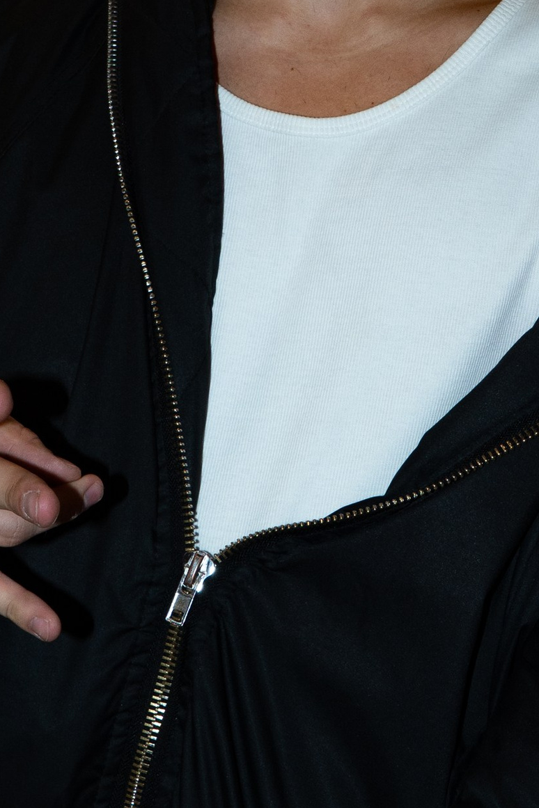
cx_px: 281
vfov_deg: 16.4
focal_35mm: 124
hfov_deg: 11.1
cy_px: 198
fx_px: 2785
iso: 250
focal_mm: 25
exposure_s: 1/160
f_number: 5.6
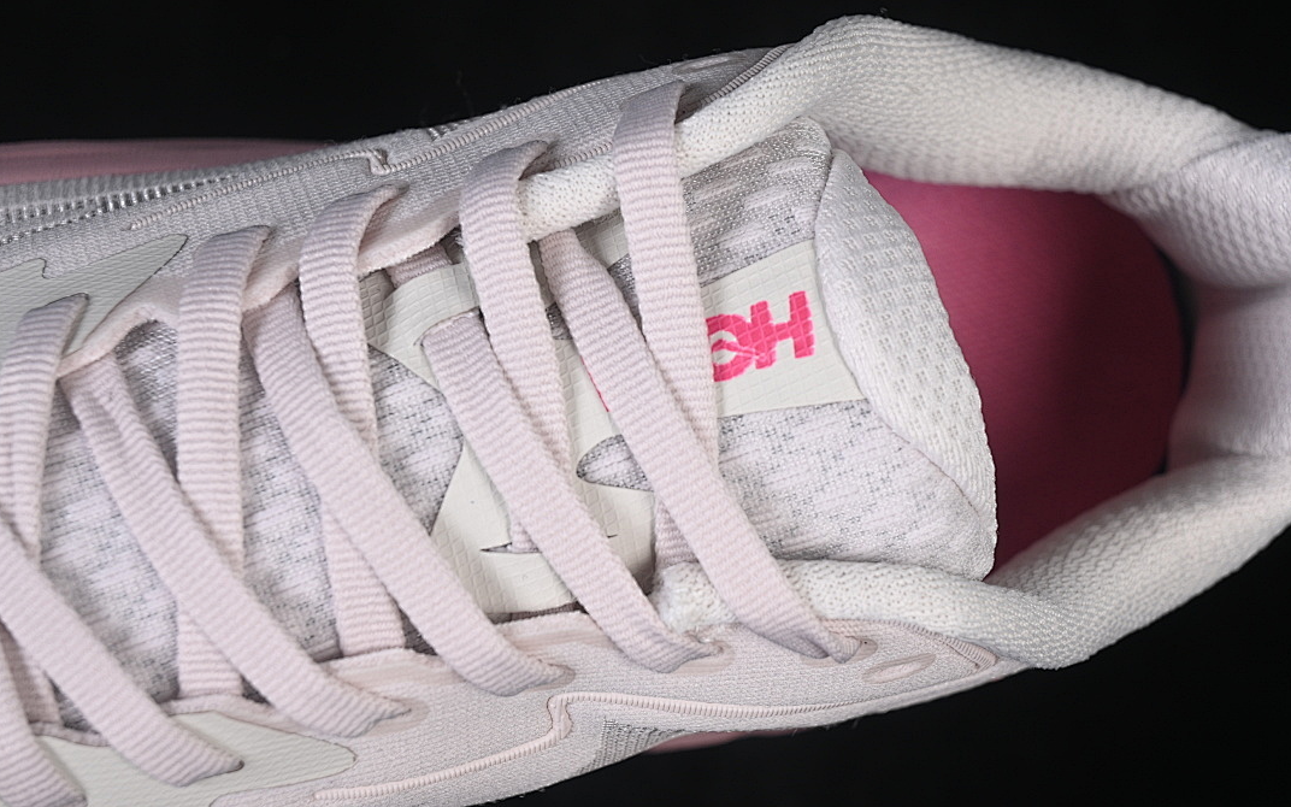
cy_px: 394
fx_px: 2709
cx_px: 647
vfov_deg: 16.9
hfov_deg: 26.8
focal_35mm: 77
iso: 160
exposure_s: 1/80
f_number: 7.1
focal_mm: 50
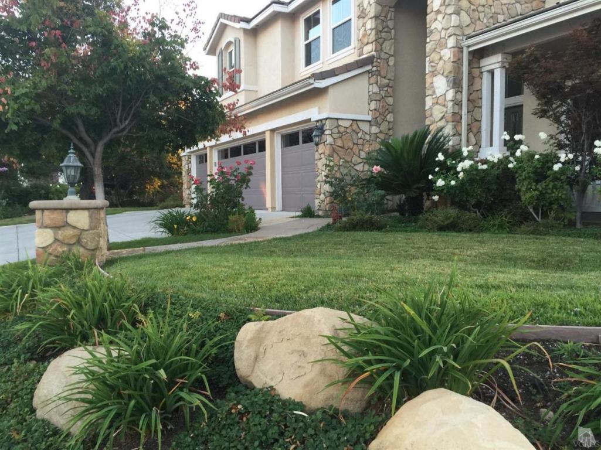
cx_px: 300
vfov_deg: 48.2
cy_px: 225
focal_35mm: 29
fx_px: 503
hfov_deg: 61.7
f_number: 2.2
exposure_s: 1/40
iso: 32
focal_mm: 4.15
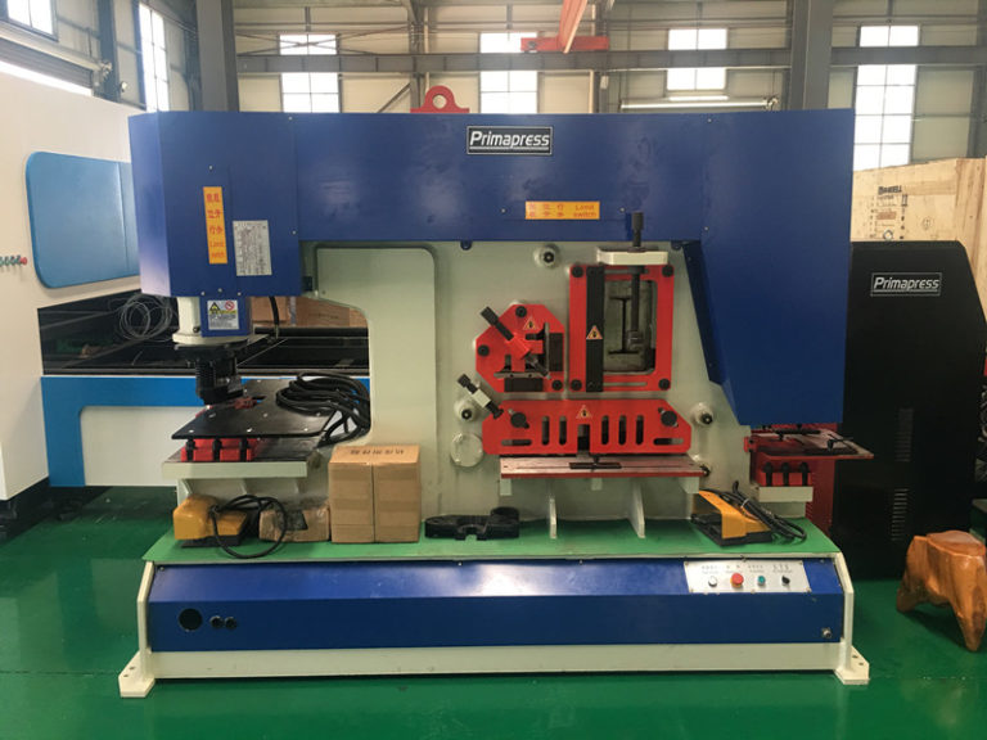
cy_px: 370
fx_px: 827
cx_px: 494
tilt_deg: -10.3
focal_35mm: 29
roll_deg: +0.3
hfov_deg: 61.7
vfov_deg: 48.2
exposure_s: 1/33
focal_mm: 4.15
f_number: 2.2
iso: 50
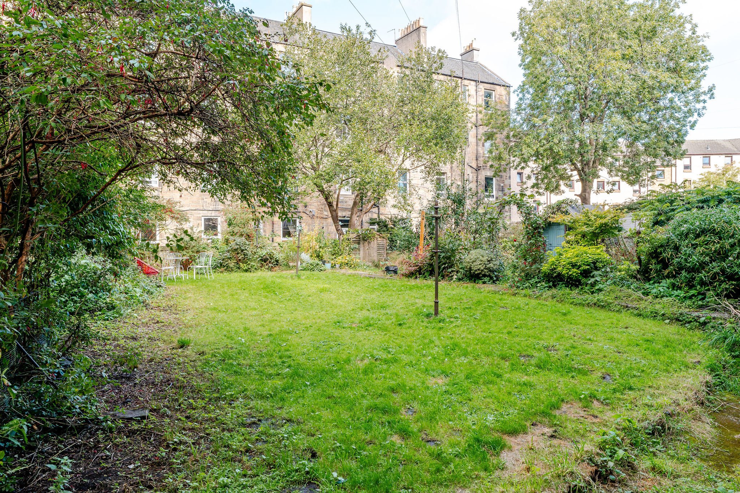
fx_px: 517
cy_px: 245
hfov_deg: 71.1
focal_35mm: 25
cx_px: 366
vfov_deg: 51.0
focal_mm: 24
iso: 400
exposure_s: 1/50
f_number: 9
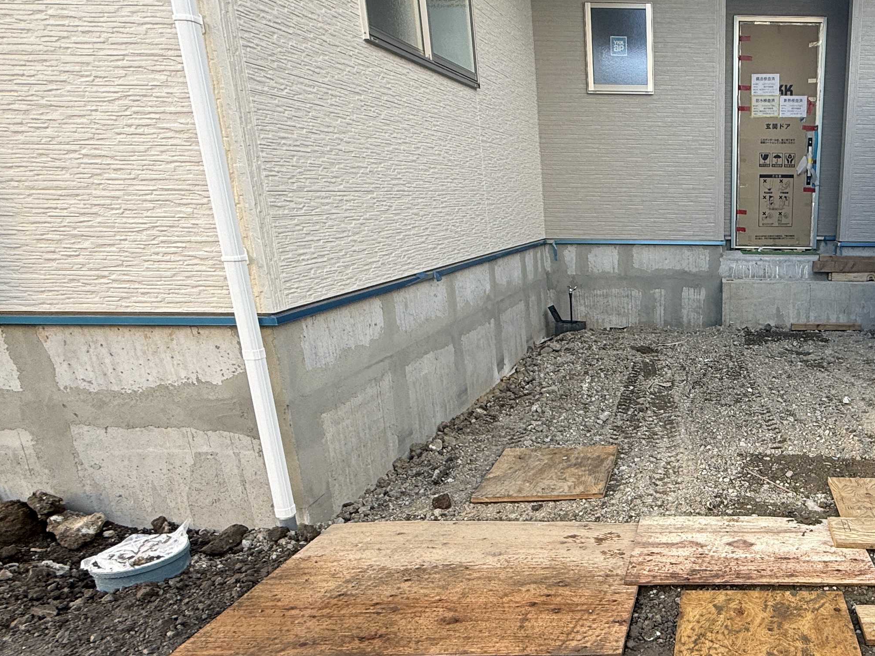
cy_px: 403
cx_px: 734
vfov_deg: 49.3
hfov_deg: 57.3
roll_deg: -0.4
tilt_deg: -16.8
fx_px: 708
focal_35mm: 28
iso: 50
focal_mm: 2.22
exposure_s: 1/155
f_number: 2.2
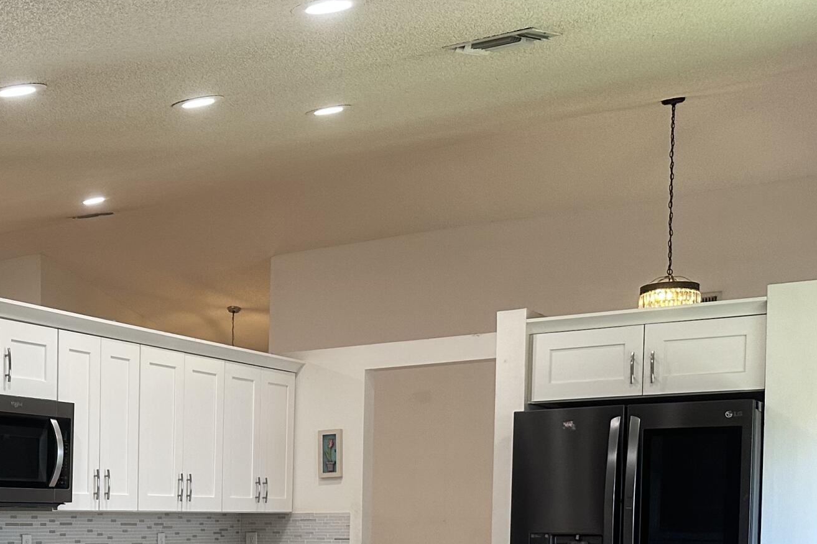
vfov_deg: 22.5
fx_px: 1293
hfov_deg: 32.6
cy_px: 591
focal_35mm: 57
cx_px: 24
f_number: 1.78
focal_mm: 6.86
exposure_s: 1/120
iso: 160
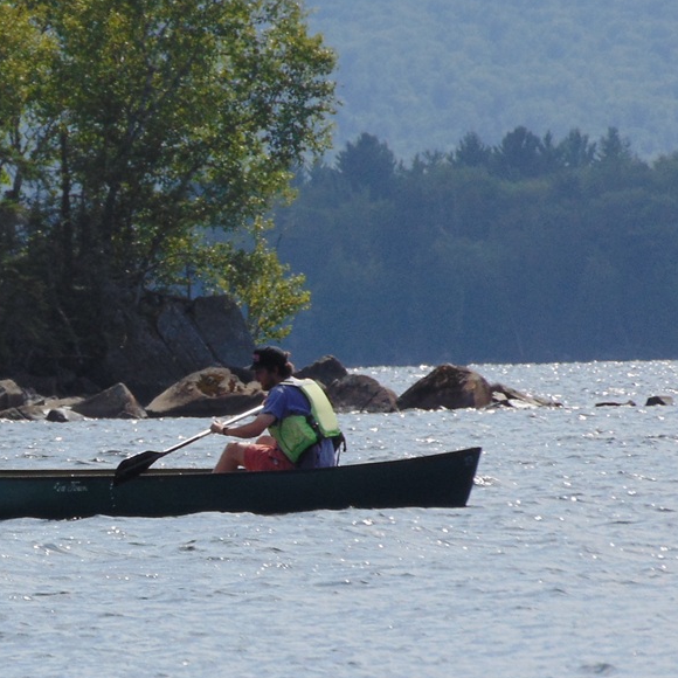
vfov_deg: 2.3
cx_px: 43
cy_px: 458
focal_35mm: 748
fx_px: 16575
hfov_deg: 2.3
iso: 80
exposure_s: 1/200
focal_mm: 68
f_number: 11
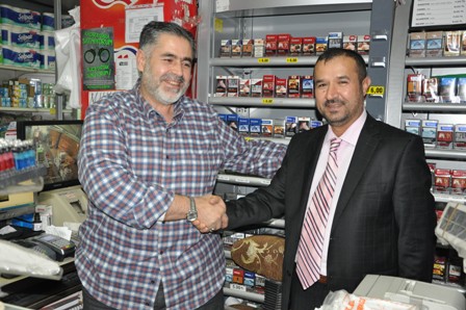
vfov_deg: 34.2
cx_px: 233
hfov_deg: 49.6
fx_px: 504
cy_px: 155
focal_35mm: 39
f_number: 4
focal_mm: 26
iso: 800
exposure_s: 1/60
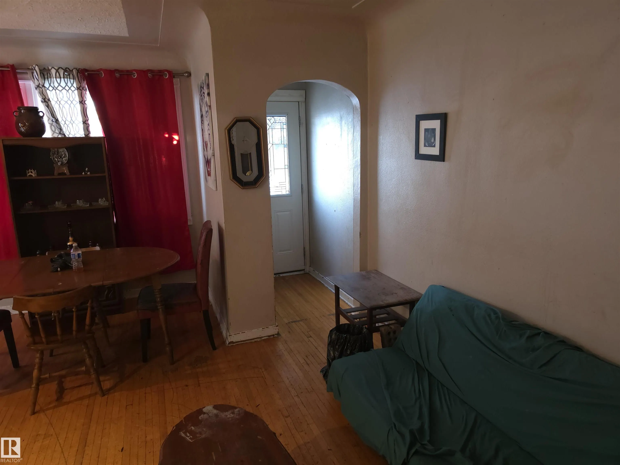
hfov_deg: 73.9
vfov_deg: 58.9
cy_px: 232
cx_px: 310
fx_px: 412
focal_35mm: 23
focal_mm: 6.5
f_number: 1.4
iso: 200
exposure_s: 1/24
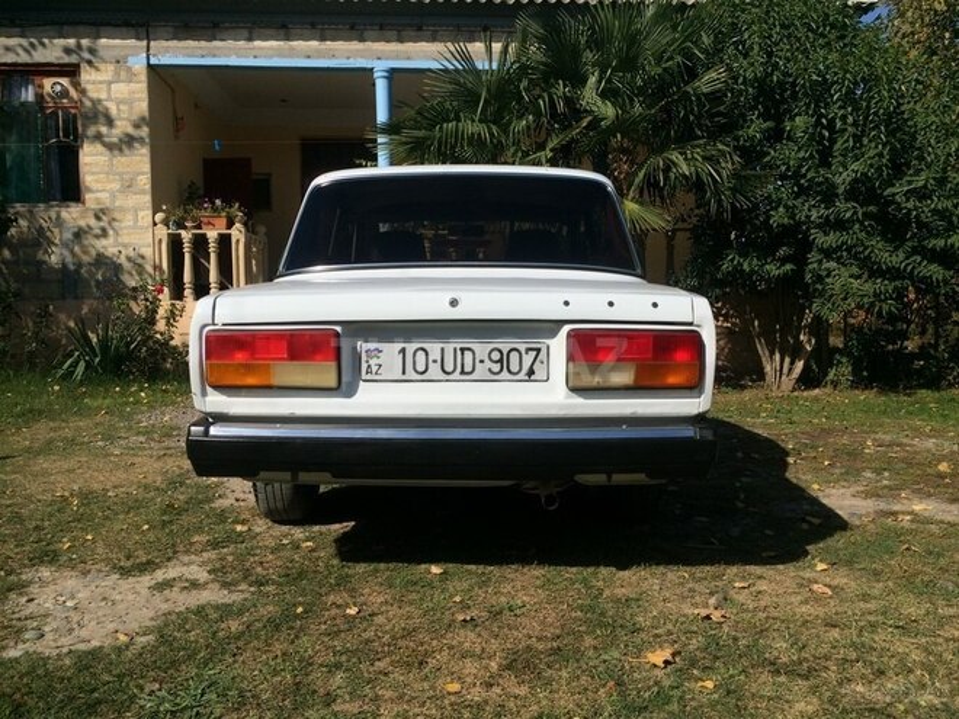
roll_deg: +0.6
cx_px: 480
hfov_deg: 61.7
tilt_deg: -2.5
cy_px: 360
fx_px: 803
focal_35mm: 29
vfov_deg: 48.2
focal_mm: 4.15
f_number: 2.2
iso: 32
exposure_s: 1/3425
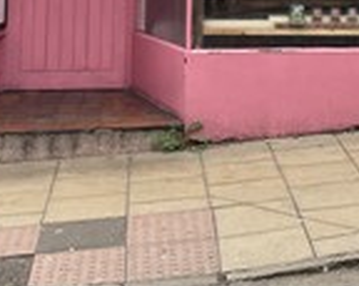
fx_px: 1200
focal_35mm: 113
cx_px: 282
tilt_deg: +9.1
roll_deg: -0.2
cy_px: -224
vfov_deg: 12.5
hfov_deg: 16.9
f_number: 1.6
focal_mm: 4.2
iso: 32
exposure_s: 1/374
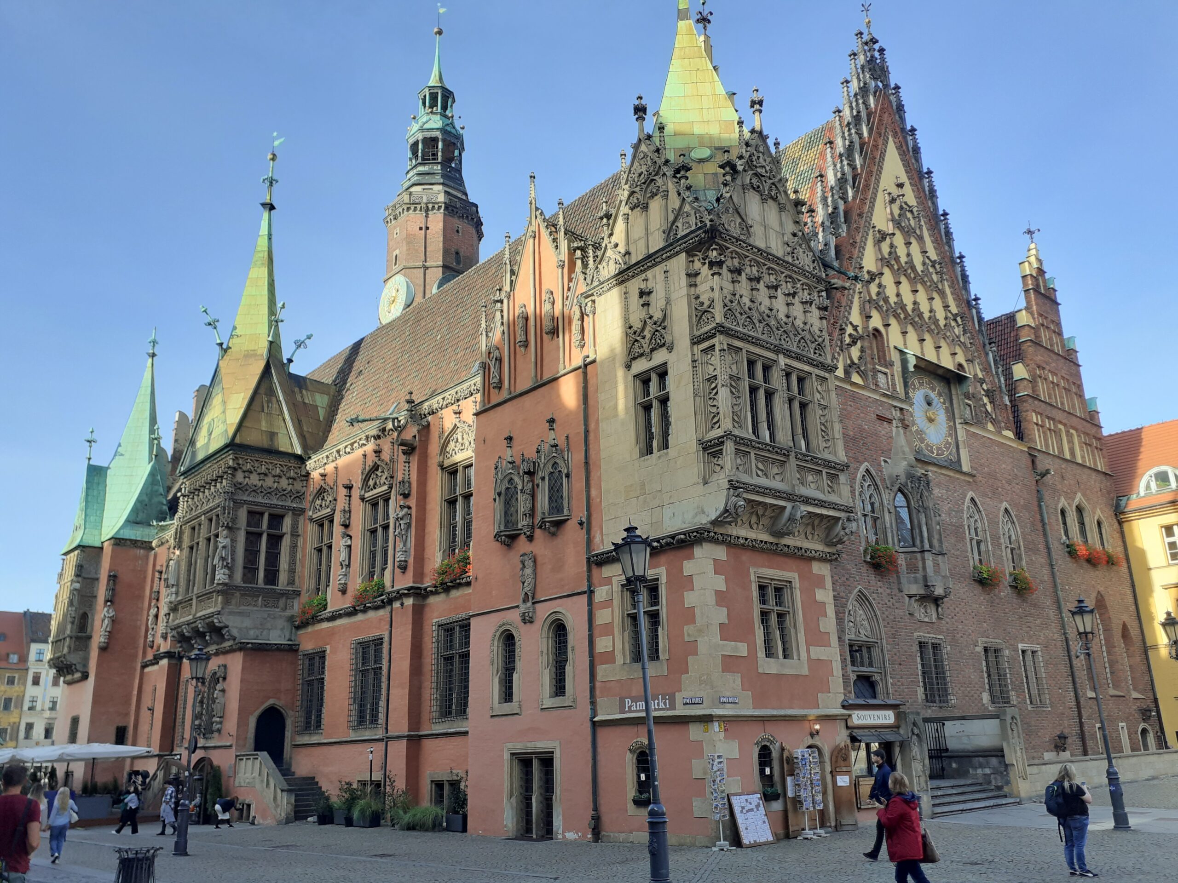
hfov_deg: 65.3
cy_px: 442
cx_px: 589
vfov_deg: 51.4
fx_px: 919
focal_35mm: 27
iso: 40
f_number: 1.9
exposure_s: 1/681
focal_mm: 3.6
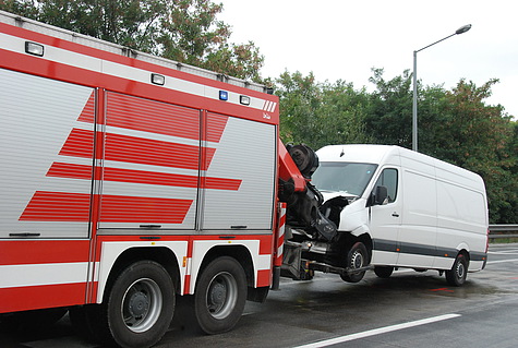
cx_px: 259
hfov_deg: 41.0
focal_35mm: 48
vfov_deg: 28.2
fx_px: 692
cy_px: 174
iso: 800
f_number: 10
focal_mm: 32
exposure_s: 1/400
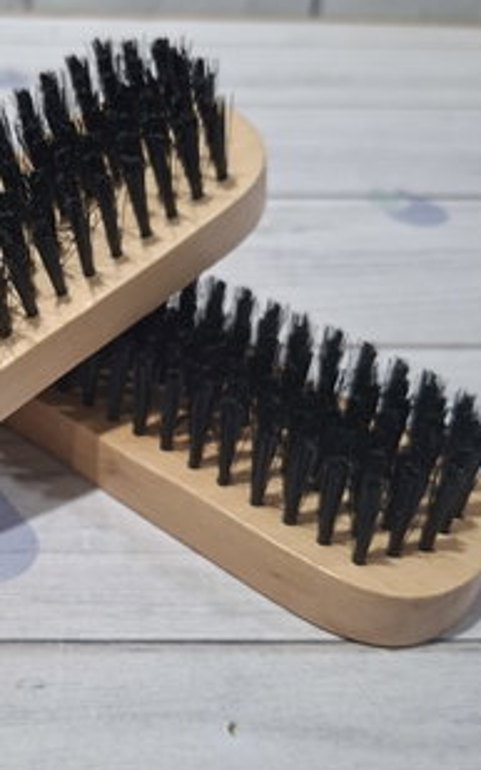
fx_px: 881
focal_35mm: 42
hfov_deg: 29.2
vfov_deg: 47.1
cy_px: 333
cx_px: 40
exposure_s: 1/30
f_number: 1.8
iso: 250
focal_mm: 5.54
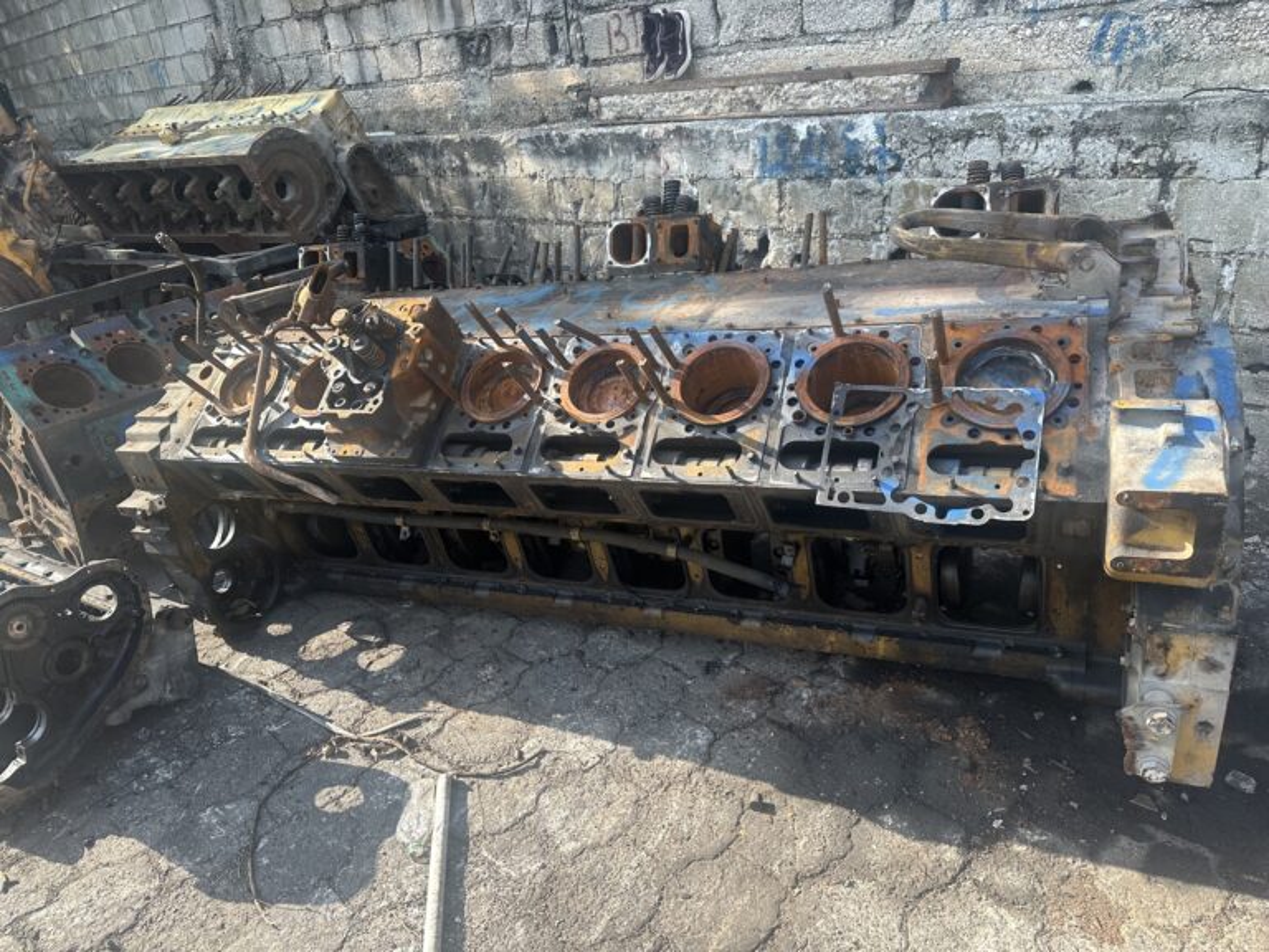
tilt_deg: -32.5
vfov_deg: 56.8
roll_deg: +1.9
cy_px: 476
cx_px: 634
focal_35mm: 24
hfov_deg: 71.6
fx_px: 880
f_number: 1.78
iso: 80
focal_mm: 6.86
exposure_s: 1/762
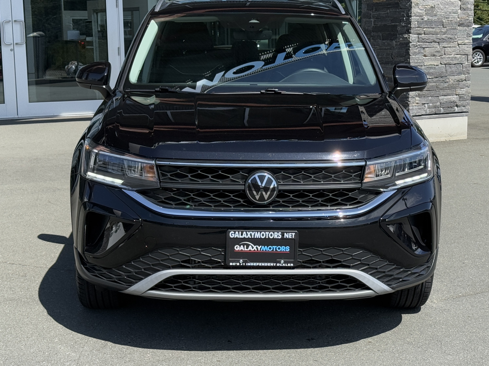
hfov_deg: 29.8
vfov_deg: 22.6
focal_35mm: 65
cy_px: 182
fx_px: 918
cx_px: 265
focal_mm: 6.76
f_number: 1.78
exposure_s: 1/4098
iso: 100
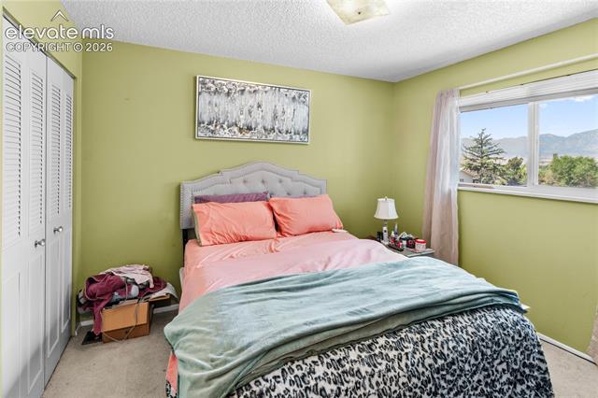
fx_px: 274
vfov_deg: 72.0
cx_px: 299
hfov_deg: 95.0
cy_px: 199
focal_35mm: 16
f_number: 8
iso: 250
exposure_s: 1/15
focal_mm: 11
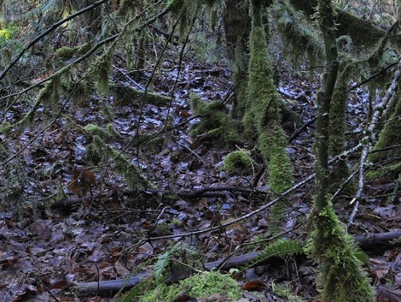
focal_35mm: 80
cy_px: 48
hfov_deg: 23.5
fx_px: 927
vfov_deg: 18.2
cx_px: 9
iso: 800
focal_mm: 24
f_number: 7.1
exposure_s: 1/25
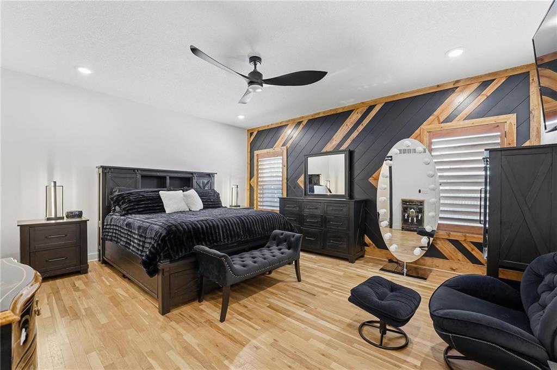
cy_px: 185
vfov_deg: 81.1
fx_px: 216
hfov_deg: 104.3
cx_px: 278
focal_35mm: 14
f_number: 7.1
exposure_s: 1/30
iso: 320
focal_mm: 14
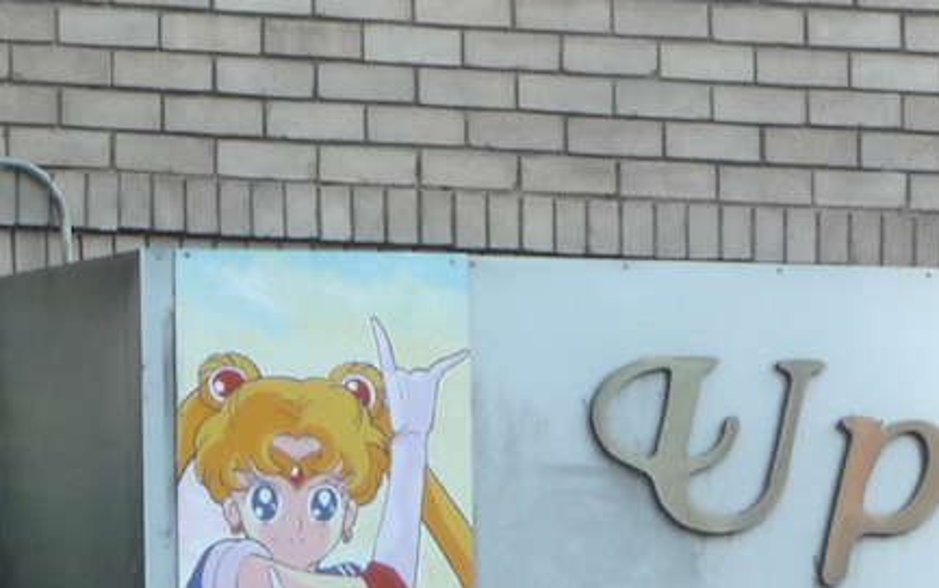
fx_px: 16717
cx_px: 789
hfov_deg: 3.2
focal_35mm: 653
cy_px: 370
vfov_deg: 2.0
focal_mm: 30.5
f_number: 4.8
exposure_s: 1/80
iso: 160
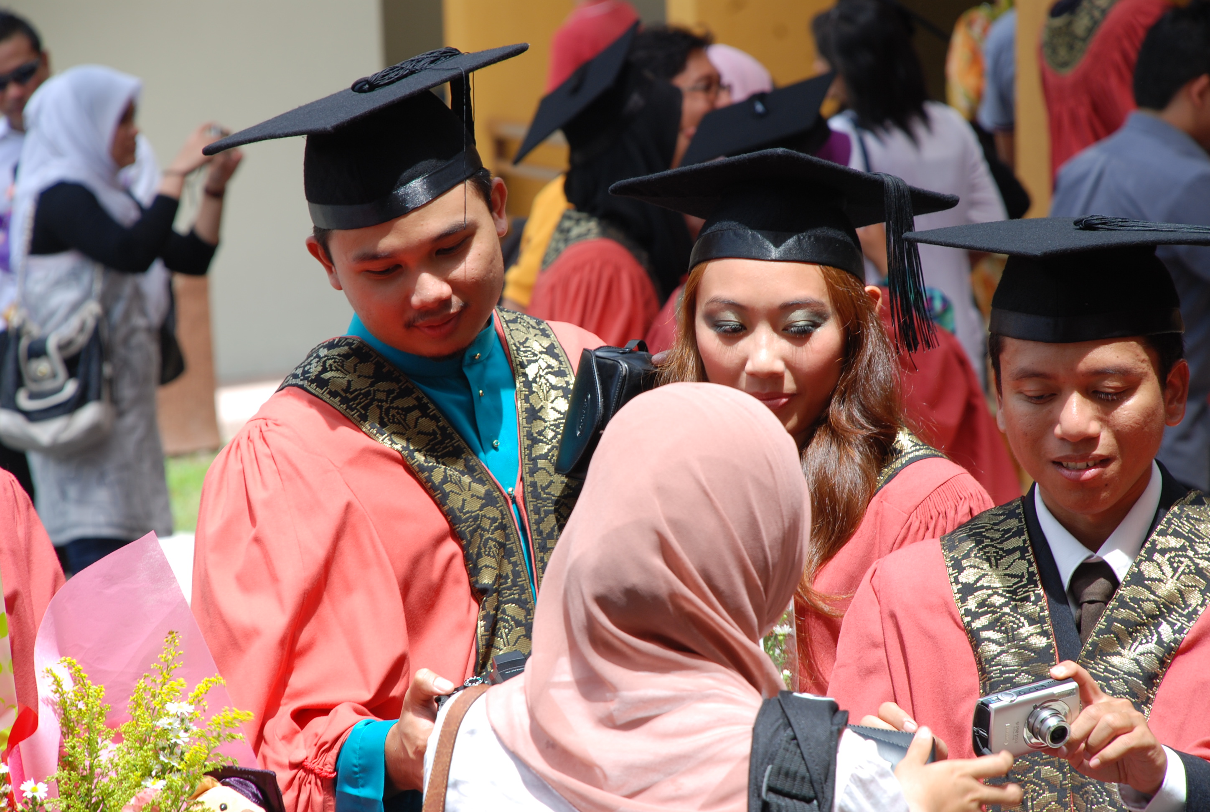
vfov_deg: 6.8
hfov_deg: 10.1
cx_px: 605
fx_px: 6820
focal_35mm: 202
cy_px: 406
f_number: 8
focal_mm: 135
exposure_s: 1/100
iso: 125
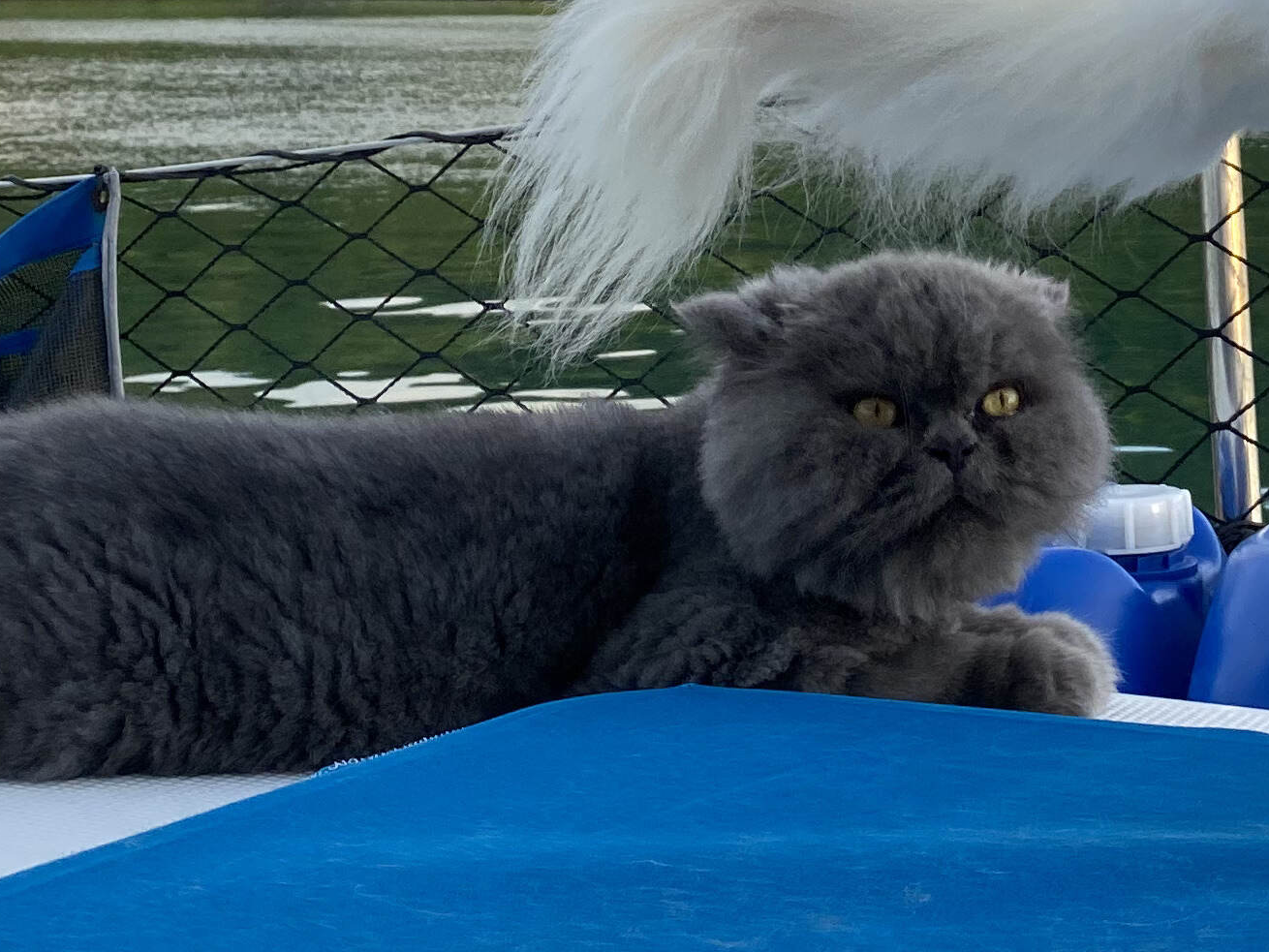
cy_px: -202
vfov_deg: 17.5
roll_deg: +0.4
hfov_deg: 23.9
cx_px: 1063
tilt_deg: +3.3
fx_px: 2933
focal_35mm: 80
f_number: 1.8
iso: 32
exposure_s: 1/334
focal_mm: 4.25
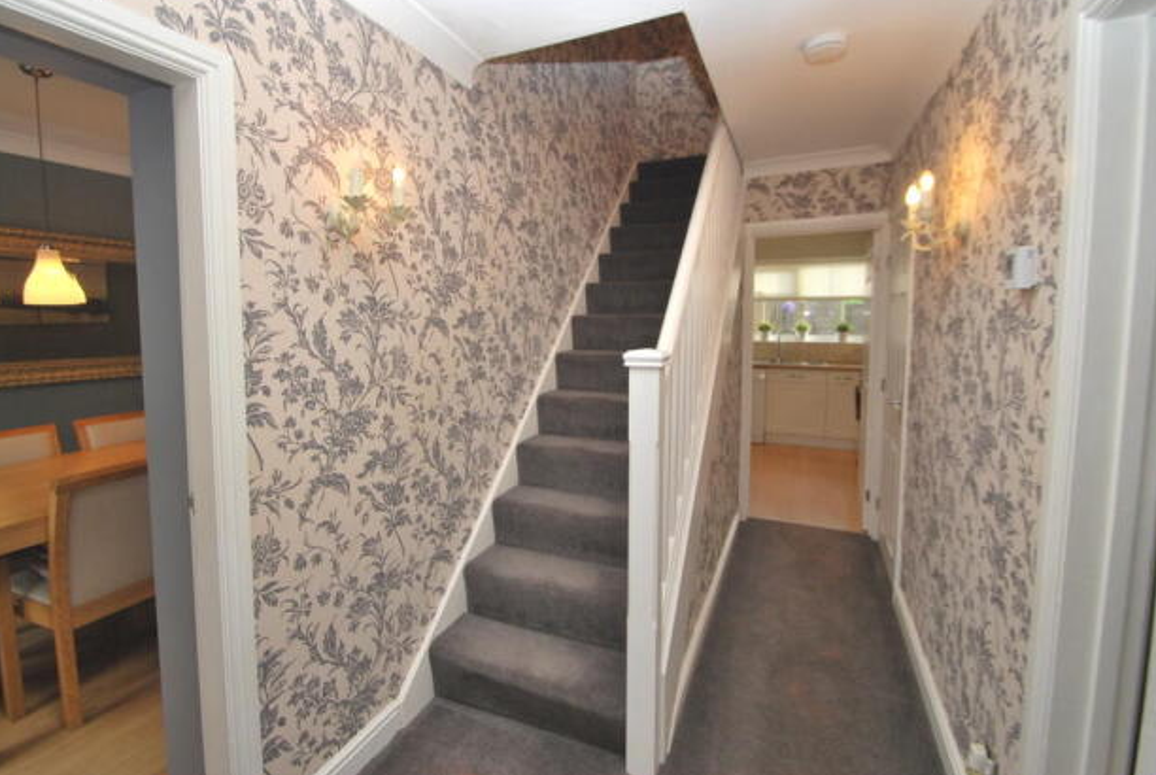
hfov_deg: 96.6
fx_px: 515
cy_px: 370
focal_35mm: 16
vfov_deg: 73.9
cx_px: 551
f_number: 4
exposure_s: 1/60
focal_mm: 10
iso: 200
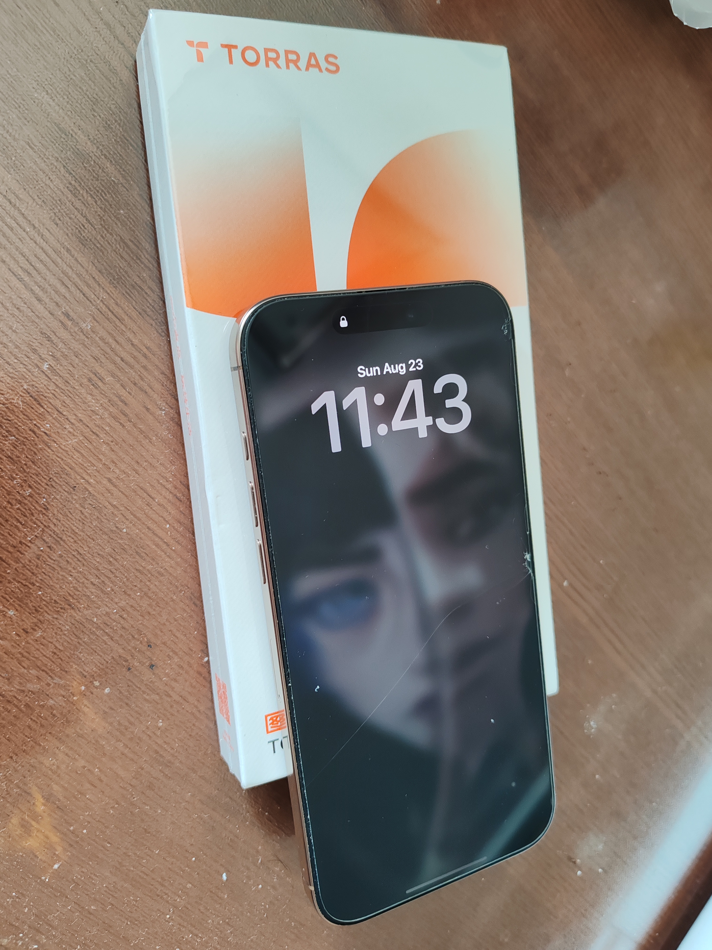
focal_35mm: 27
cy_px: 475
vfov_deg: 65.3
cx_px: 356
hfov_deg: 51.4
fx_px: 740
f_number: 1.9
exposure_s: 1/50
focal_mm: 6.12
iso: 1250
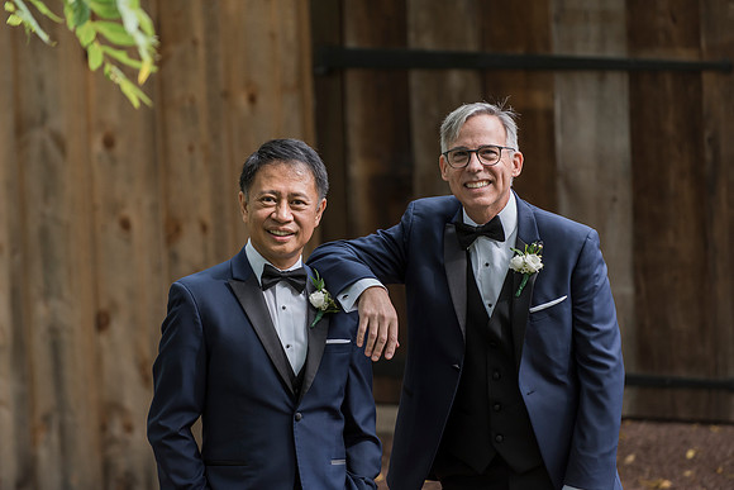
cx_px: 367
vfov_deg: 8.1
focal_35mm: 170
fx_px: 3467
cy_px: 245
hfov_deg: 12.1
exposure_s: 1/500
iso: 400
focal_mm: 170
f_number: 3.5
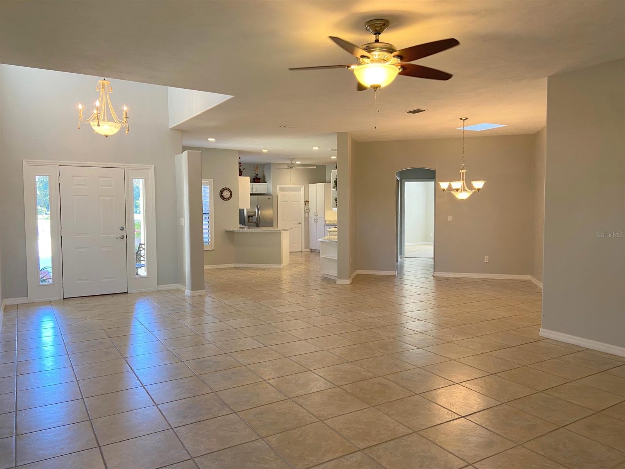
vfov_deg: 53.1
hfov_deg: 67.3
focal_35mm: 26
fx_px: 469
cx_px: 312
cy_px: 234
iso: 80
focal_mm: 4.25
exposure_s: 1/60
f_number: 1.8
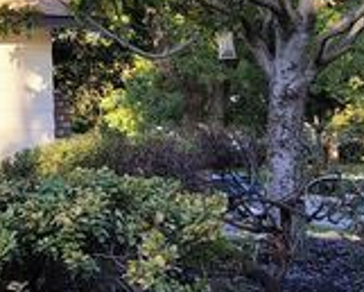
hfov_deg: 16.8
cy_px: 102
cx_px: -268
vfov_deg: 15.9
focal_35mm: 97
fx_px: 1046
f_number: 1.8
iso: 100
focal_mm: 5.56
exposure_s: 1/302
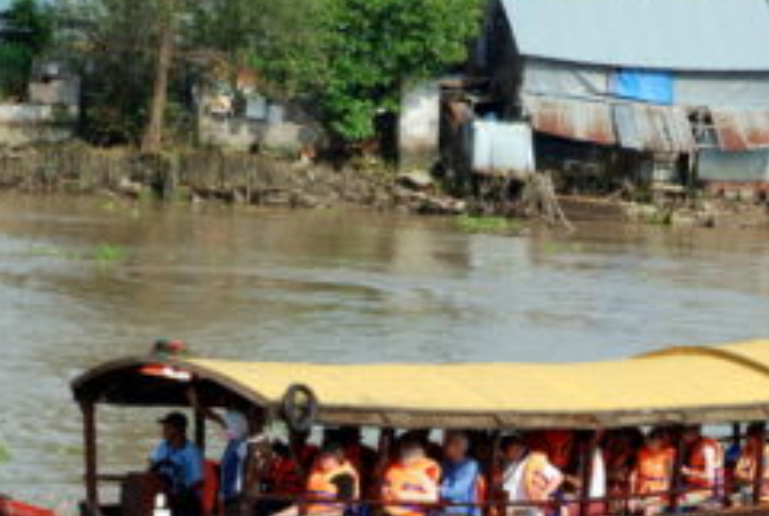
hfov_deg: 13.1
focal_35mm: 156
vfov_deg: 8.8
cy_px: 463
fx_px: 3338
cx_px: 525
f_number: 13
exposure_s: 1/80
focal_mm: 50
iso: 100
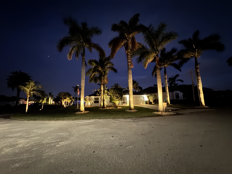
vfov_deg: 85.7
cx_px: 116
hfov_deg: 102.1
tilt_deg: +8.6
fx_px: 94
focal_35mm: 14
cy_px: 87
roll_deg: +2.2
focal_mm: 2.22
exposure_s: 1/10
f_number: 2.2
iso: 1600
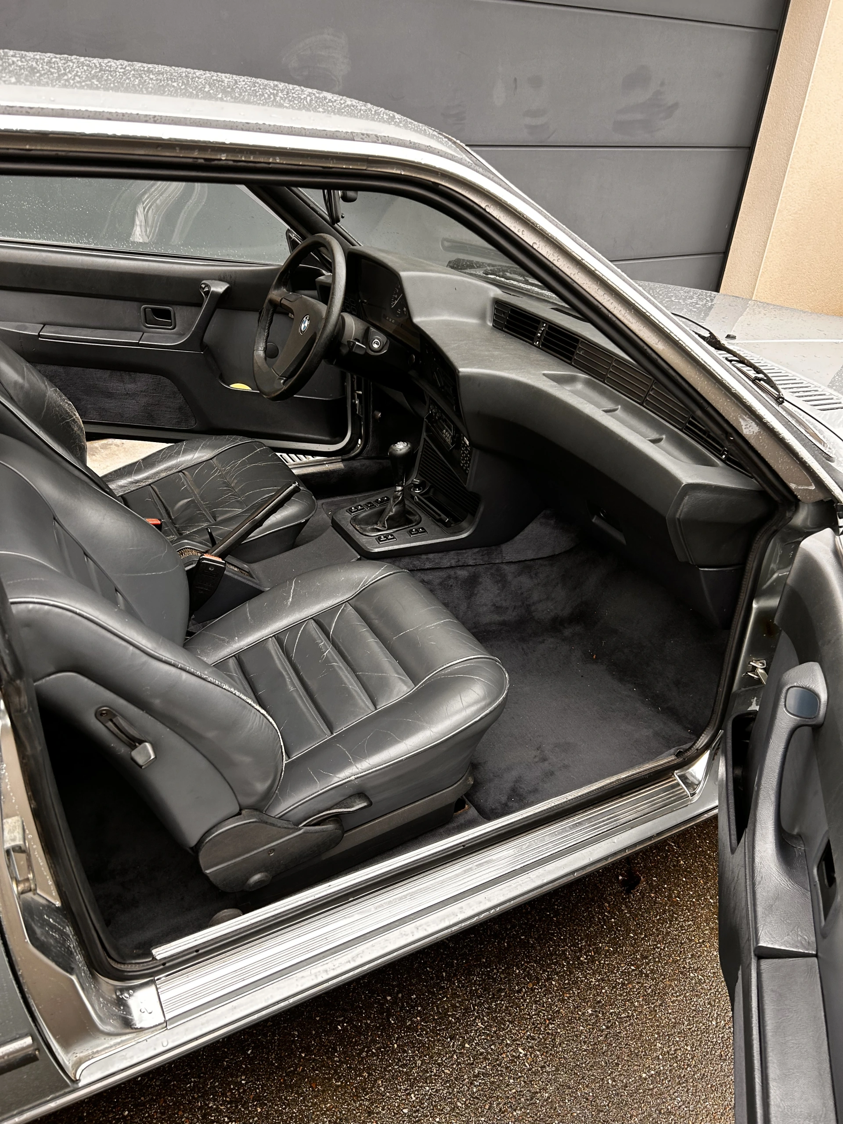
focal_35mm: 26
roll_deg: -4.9
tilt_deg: -31.7
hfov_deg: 53.1
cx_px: 422
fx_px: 844
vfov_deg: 67.3
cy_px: 562
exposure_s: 1/127
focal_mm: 5.7
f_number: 1.5
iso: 64
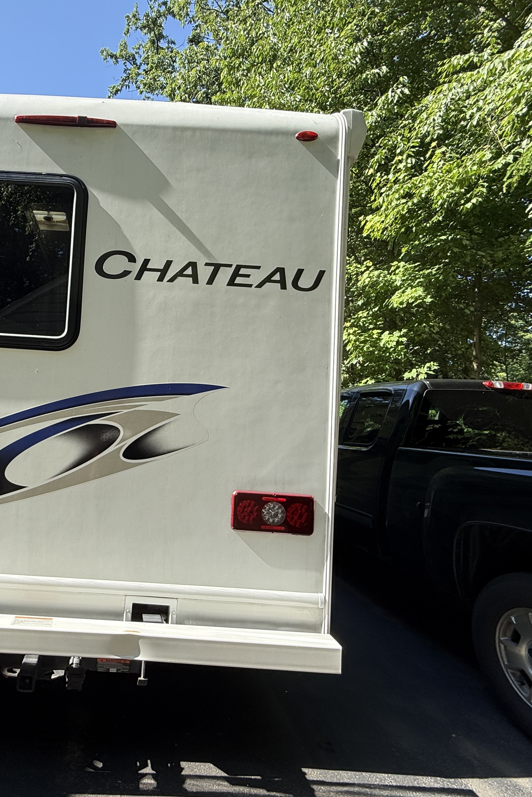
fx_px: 443
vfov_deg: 84.0
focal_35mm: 20
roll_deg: -0.5
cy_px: 388
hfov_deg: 57.7
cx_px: 114
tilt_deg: +3.2
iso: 50
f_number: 2.2
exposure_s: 1/472
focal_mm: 2.22
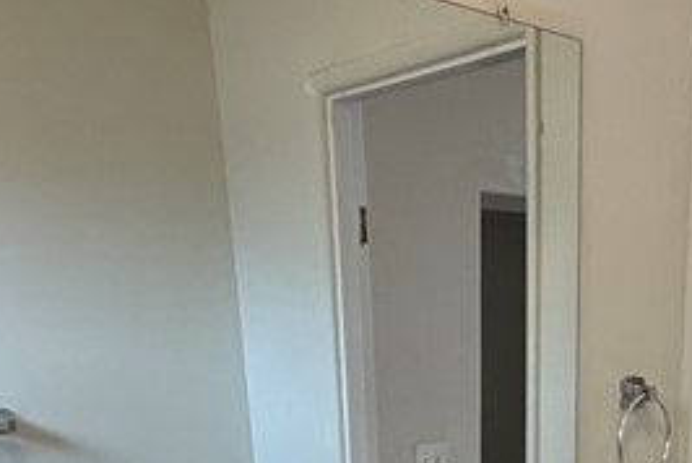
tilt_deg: -18.4
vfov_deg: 20.6
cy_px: 702
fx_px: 1078
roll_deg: +0.2
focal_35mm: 56
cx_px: 541
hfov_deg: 34.6
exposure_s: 1/120
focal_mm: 2.22
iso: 320
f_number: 2.2
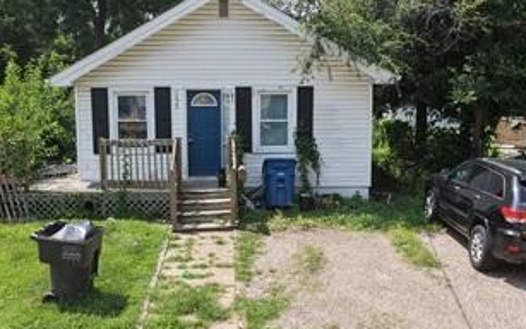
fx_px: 574
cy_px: 161
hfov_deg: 49.3
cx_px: 255
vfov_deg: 32.0
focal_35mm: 40
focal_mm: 14.45
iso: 250
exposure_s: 1/1600
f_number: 2.8
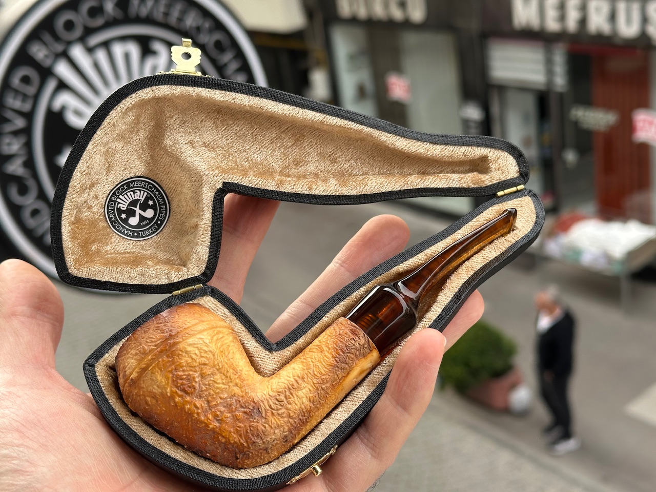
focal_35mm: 48
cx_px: 328
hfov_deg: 39.7
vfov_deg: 30.3
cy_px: 246
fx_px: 910
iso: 64
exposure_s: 1/487
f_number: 1.78
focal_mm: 6.86
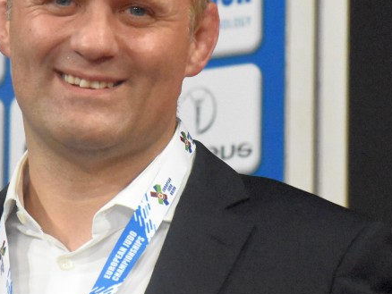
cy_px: 83
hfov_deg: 3.8
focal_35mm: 522
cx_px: 61
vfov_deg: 2.9
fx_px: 5916
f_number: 7.1
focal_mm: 155
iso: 12800
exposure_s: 1/640
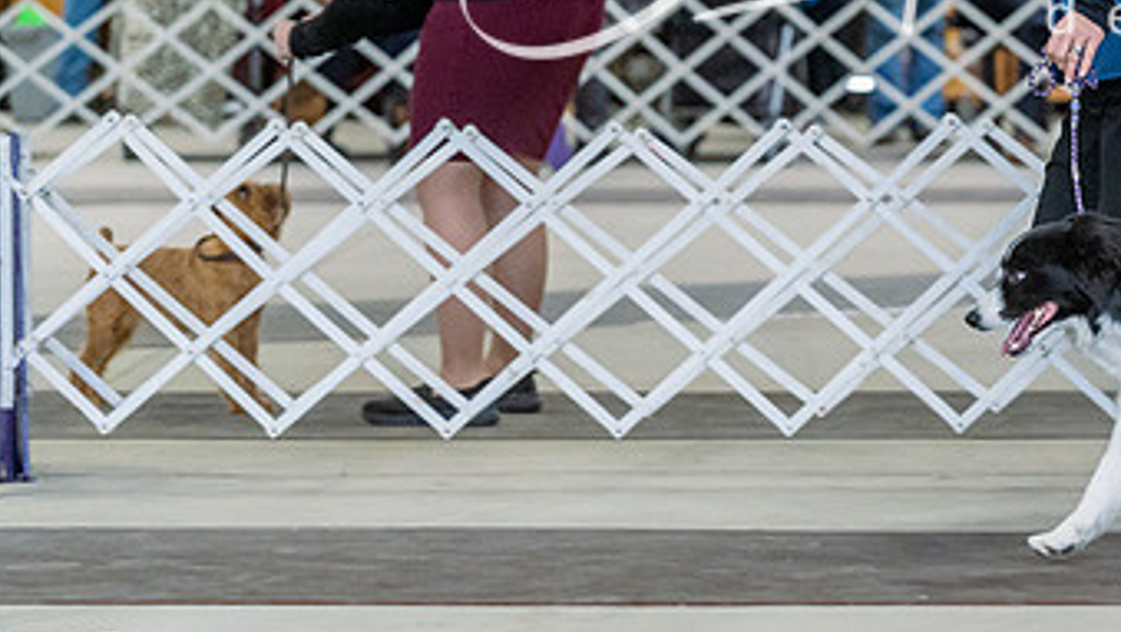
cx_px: 939
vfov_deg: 5.3
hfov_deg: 9.3
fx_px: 6869
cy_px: 117
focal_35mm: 231
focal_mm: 129
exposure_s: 1/400
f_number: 4
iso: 6400
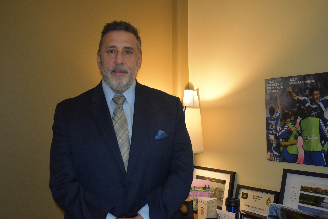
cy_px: 110
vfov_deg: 34.2
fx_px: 355
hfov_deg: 49.6
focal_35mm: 39
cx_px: 164
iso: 1600
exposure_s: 1/100
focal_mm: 26
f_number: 4
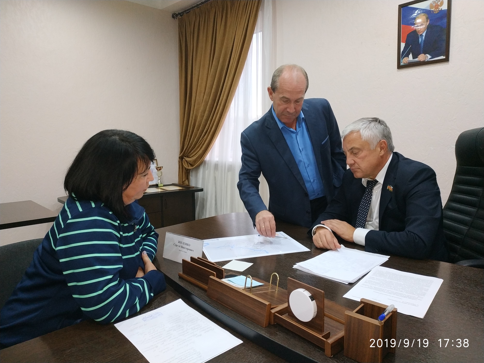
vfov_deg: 56.8
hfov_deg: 71.6
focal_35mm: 24
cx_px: 242
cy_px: 182
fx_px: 336
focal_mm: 3.94
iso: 200
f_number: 1.9
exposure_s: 1/25
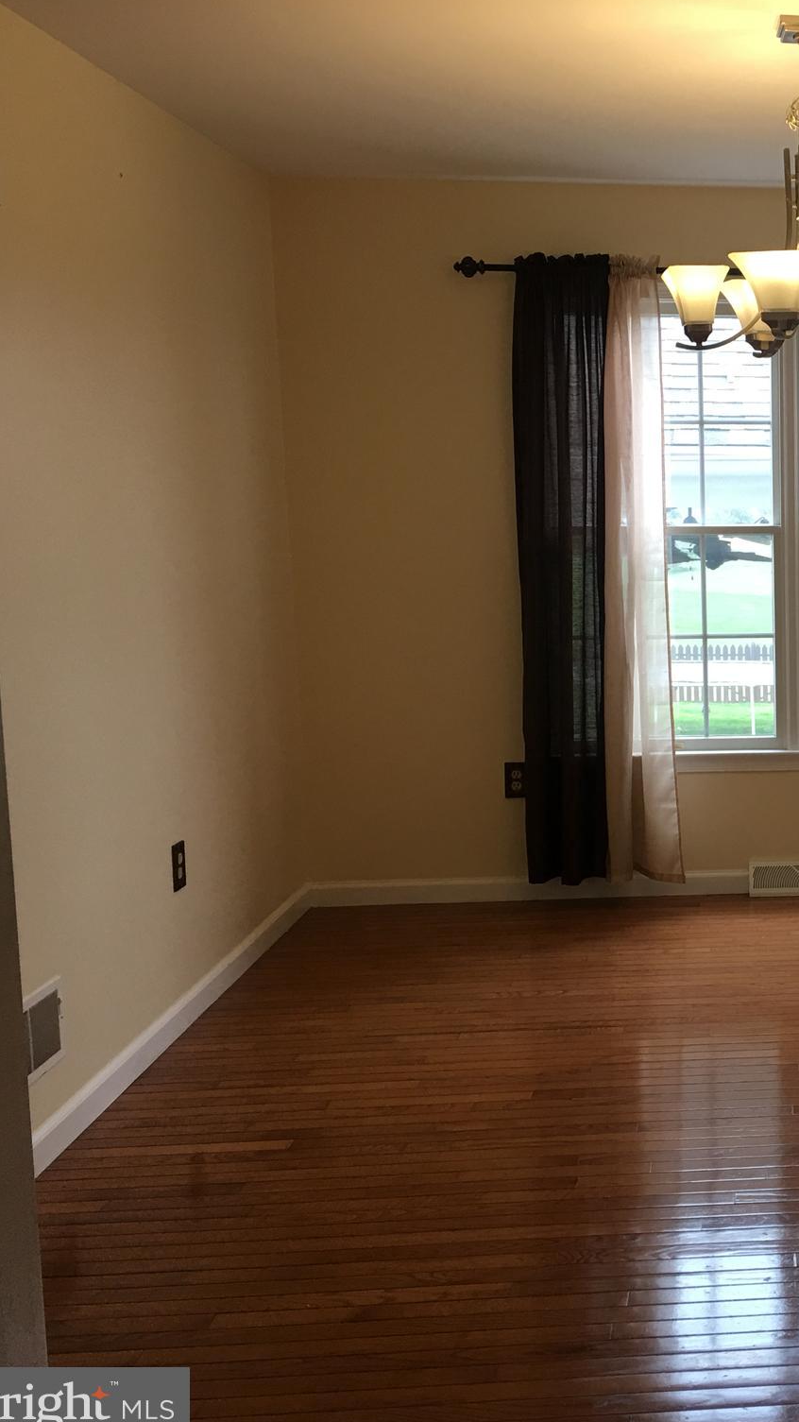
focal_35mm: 43
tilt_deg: -6.4
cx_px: 921
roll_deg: +0.4
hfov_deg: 25.3
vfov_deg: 47.4
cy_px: 719
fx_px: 1620
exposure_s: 1/30
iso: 25
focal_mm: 4.15
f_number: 2.2
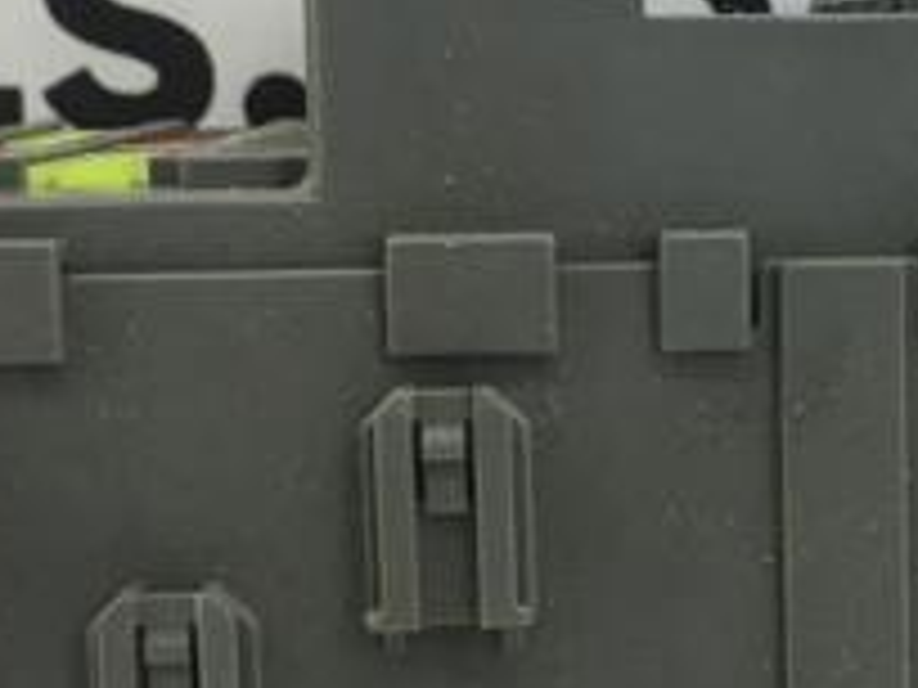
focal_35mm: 91
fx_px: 2413
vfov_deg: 16.2
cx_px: 806
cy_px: 346
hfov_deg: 21.1
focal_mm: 4.15
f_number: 2.2
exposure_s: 1/33
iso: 25
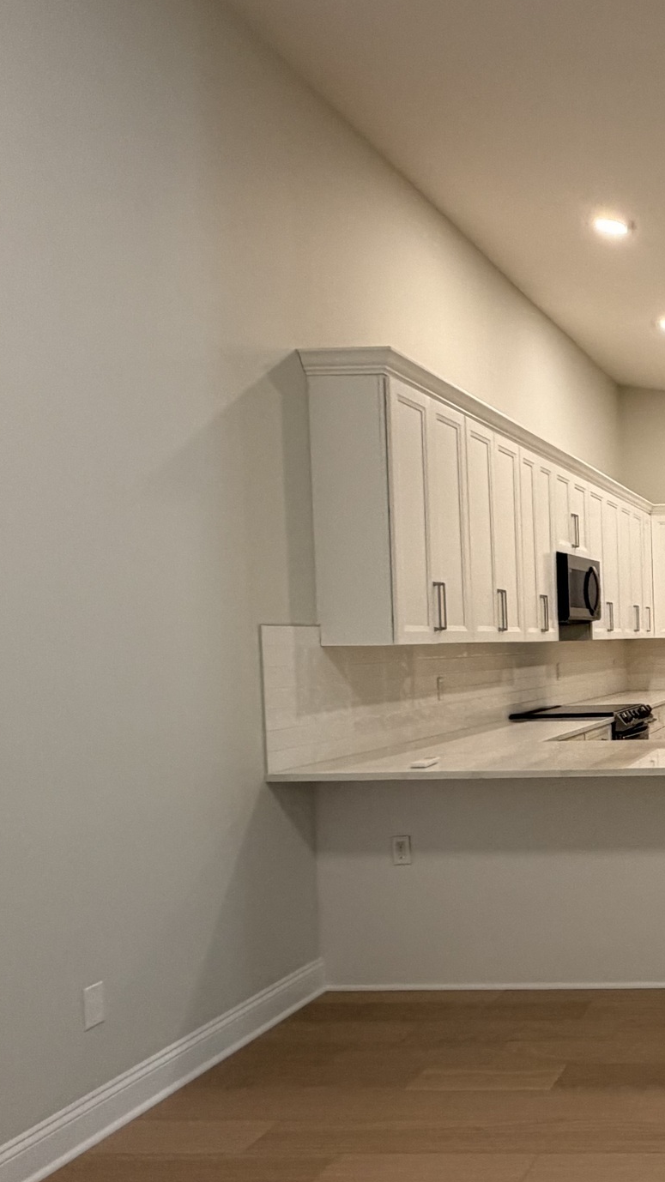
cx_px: 831
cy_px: 677
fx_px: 1066
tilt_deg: -2.7
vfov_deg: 57.8
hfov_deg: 29.1
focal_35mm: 34
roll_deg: +1.8
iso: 200
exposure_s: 1/60
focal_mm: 2.22
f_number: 2.2
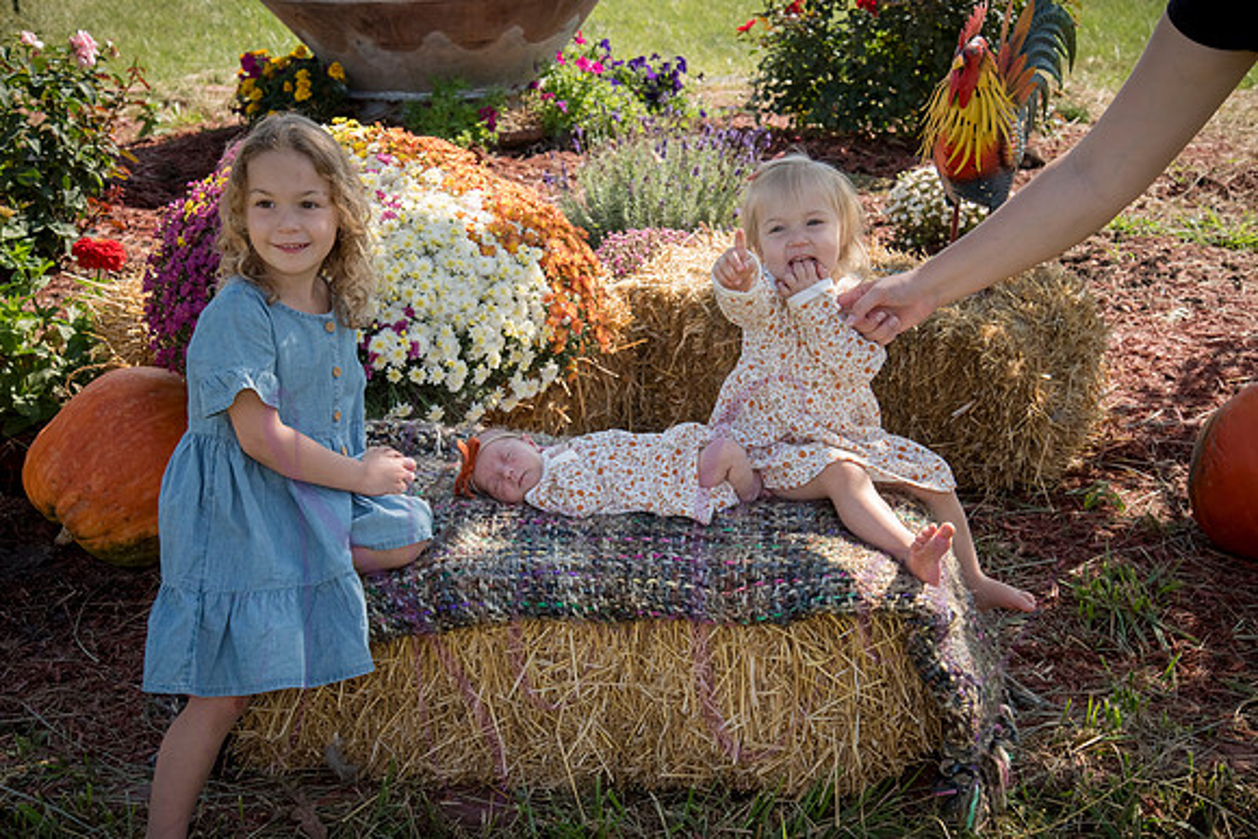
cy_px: 420
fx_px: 1957
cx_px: 629
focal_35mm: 56
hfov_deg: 35.6
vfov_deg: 24.2
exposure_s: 1/500
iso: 400
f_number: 8
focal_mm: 56
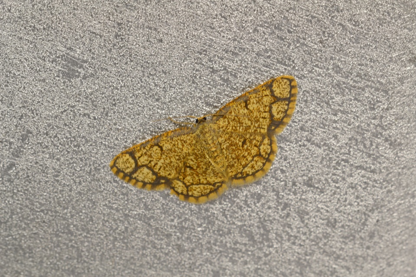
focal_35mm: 278
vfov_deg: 5.0
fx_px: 3206
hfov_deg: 7.4
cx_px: 208
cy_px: 138
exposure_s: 1/125
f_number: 5.6
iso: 400
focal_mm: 185
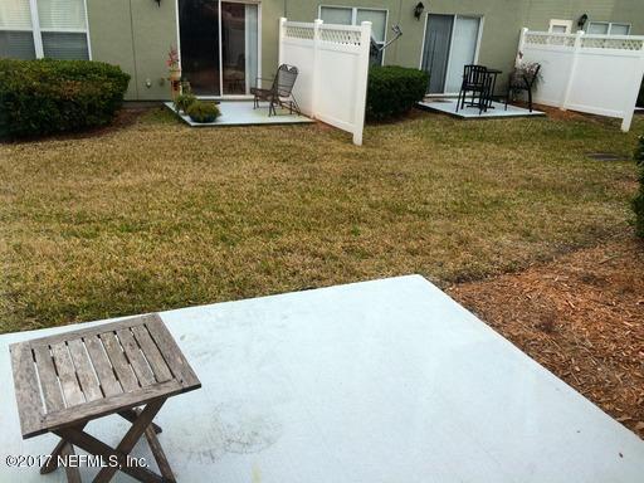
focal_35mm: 29
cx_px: 322
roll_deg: -2.6
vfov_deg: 48.2
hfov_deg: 61.7
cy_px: 242
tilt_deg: -22.1
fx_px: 540
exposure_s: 1/912
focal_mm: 4.15
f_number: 2.2
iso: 32
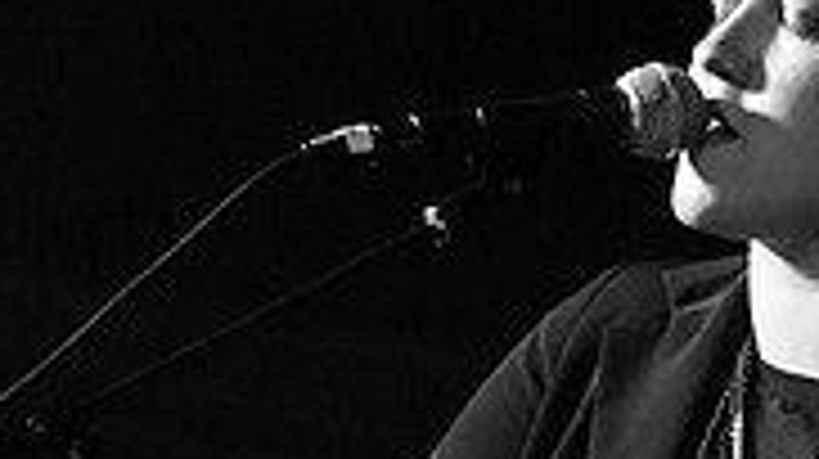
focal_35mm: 250
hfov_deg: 8.6
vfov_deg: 4.8
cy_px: 448
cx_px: 616
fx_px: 5424
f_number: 2.2
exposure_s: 1/160
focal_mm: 50
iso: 1000
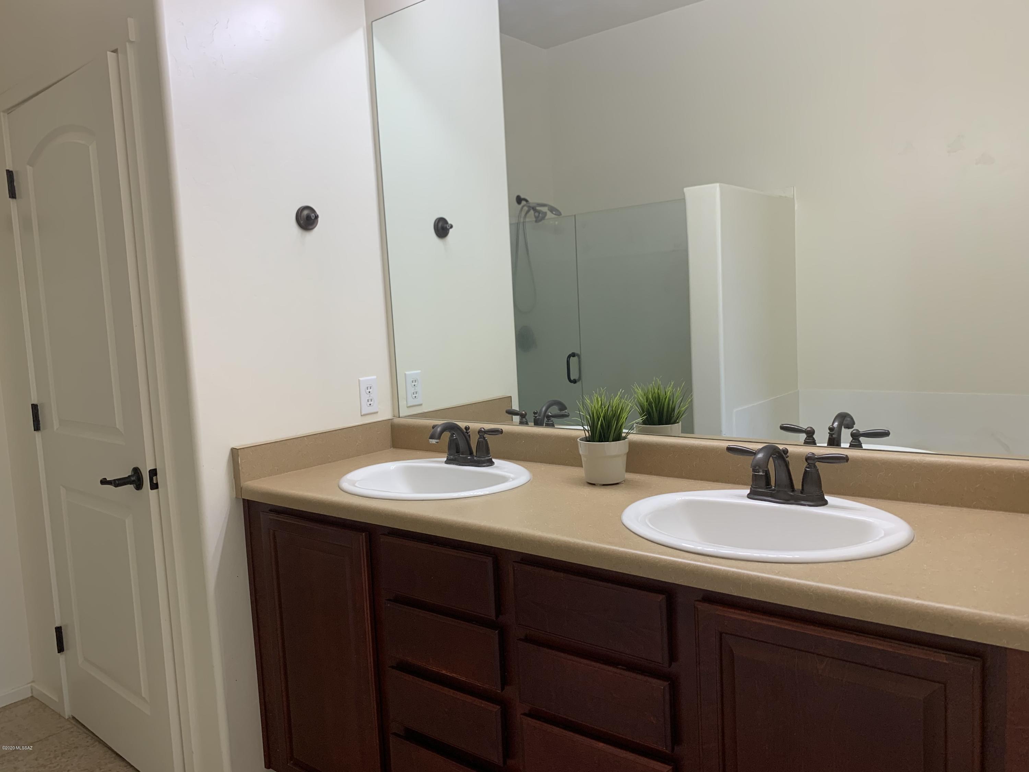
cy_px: 386
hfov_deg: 67.3
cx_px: 514
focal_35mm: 26
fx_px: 773
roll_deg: +2.7
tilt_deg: -3.4
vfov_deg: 53.1
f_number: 1.8
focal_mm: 4.25
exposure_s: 1/121
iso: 50
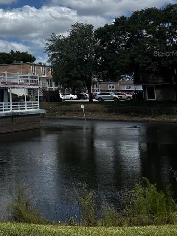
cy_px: 53
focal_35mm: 54
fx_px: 368
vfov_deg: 34.6
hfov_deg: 22.6
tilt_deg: +5.3
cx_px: -80
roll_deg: +0.5
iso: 80
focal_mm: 6.76
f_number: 1.78
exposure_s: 1/9009
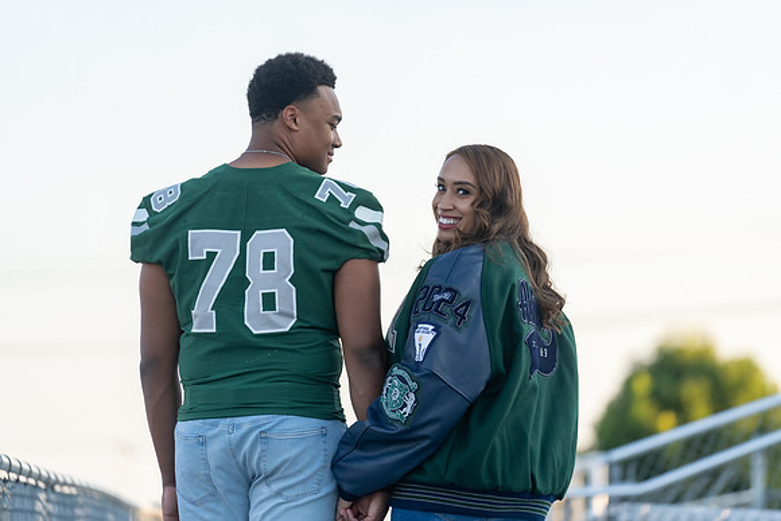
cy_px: 260
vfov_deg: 7.4
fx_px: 4036
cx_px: 390
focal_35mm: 186
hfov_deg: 11.1
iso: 400
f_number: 2.8
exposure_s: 1/1000
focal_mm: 186
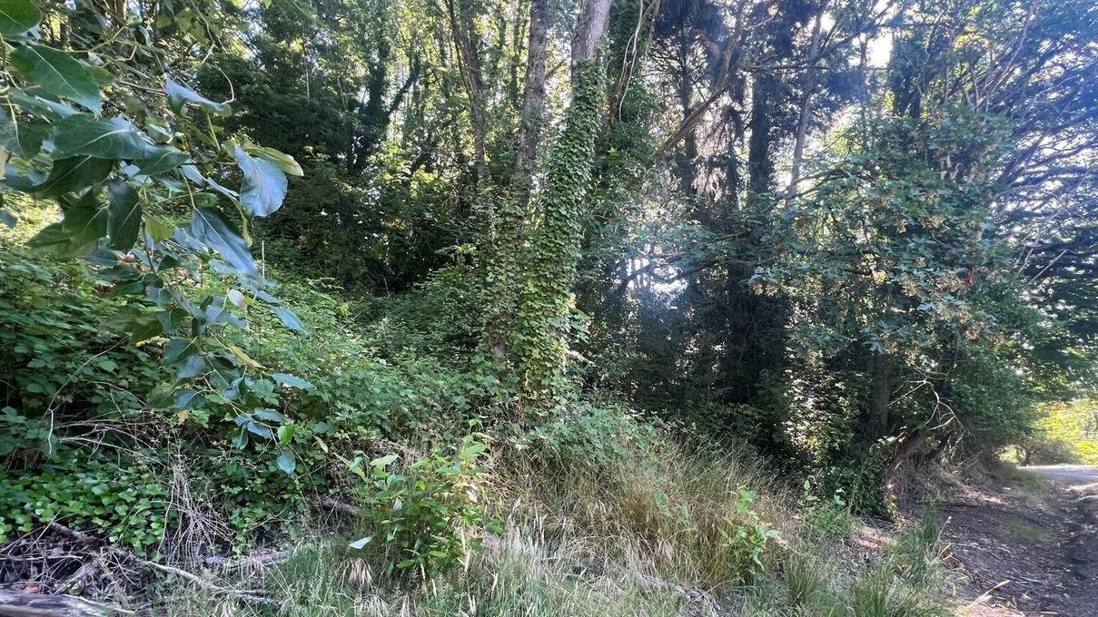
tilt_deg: +4.8
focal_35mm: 15
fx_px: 437
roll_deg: +0.4
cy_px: 415
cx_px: 555
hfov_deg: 103.0
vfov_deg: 68.4
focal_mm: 1.57
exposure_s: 1/99
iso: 125
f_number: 1.8
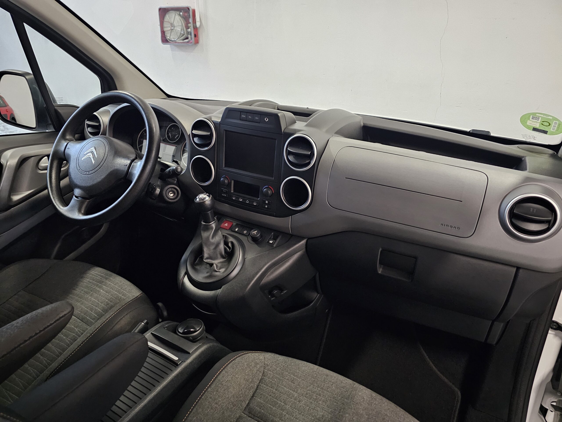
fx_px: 373
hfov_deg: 73.9
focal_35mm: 23
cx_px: 281
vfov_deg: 58.9
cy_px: 211
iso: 1250
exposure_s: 1/24
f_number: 1.7
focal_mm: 6.3
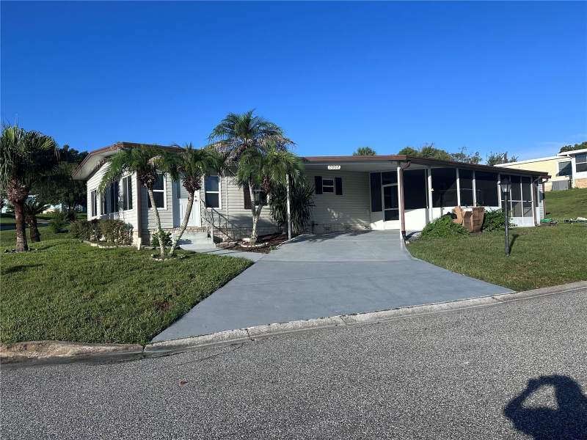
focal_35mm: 24
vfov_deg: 56.8
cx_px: 294
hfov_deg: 71.6
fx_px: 407
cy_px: 220
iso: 80
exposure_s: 1/4348
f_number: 1.78
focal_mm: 6.86
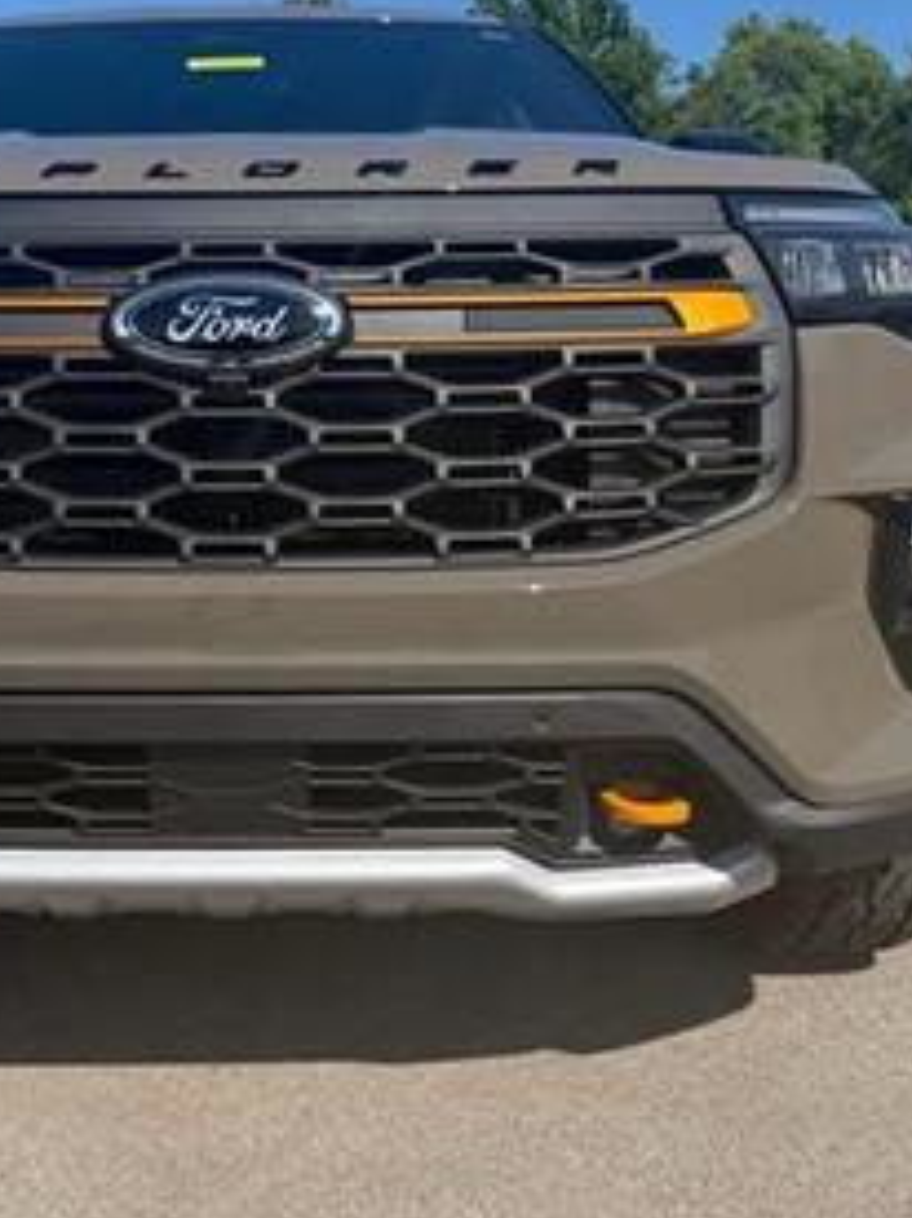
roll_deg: -1.9
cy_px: 536
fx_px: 1547
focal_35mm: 44
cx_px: 195
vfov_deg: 42.9
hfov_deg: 32.1
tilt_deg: -2.9
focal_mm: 6.76
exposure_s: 1/3953
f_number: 1.78
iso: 80
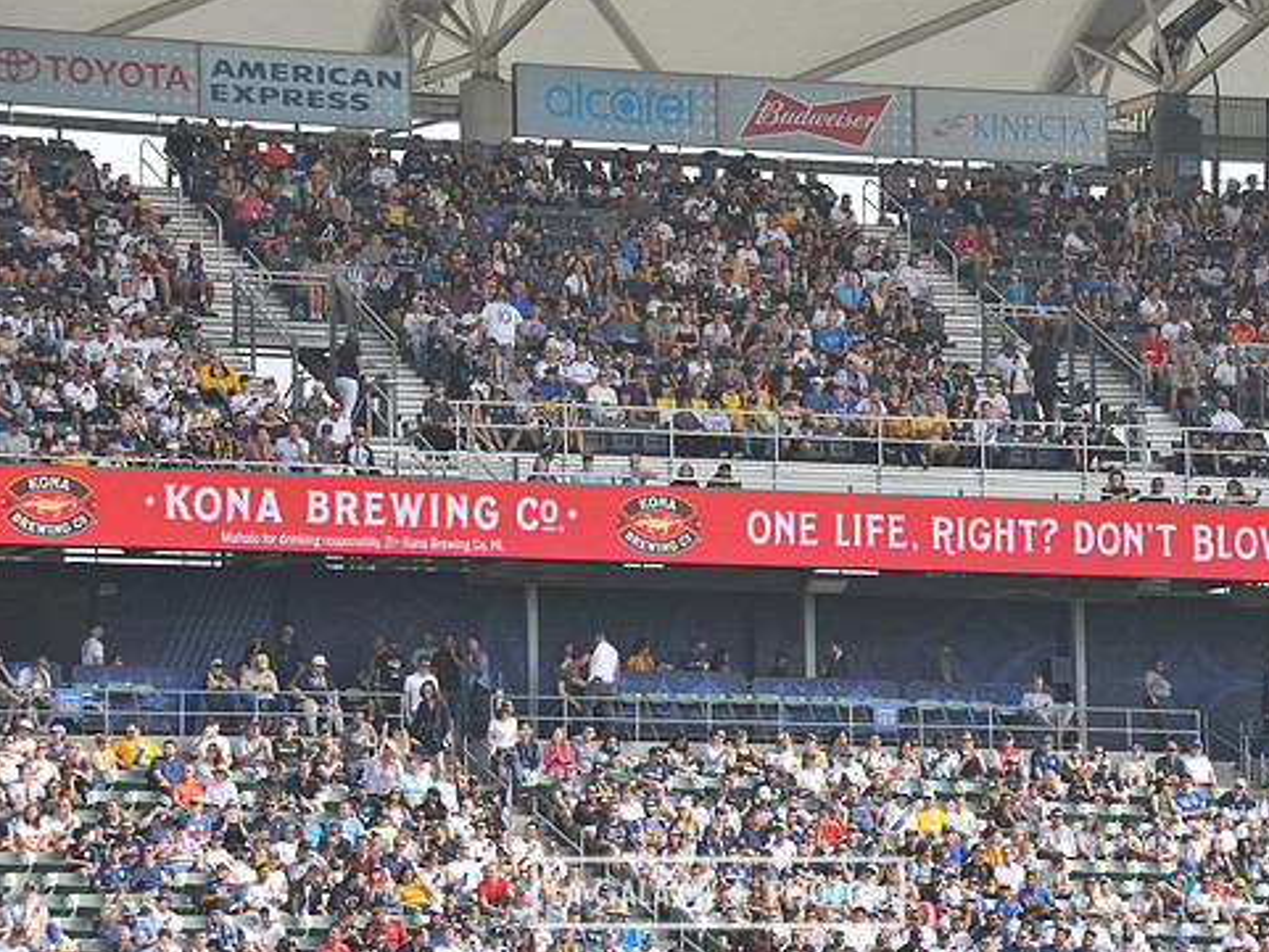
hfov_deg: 9.0
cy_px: 496
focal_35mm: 220
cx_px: 718
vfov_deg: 6.8
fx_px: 8067
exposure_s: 1/250
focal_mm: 190
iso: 200
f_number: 8
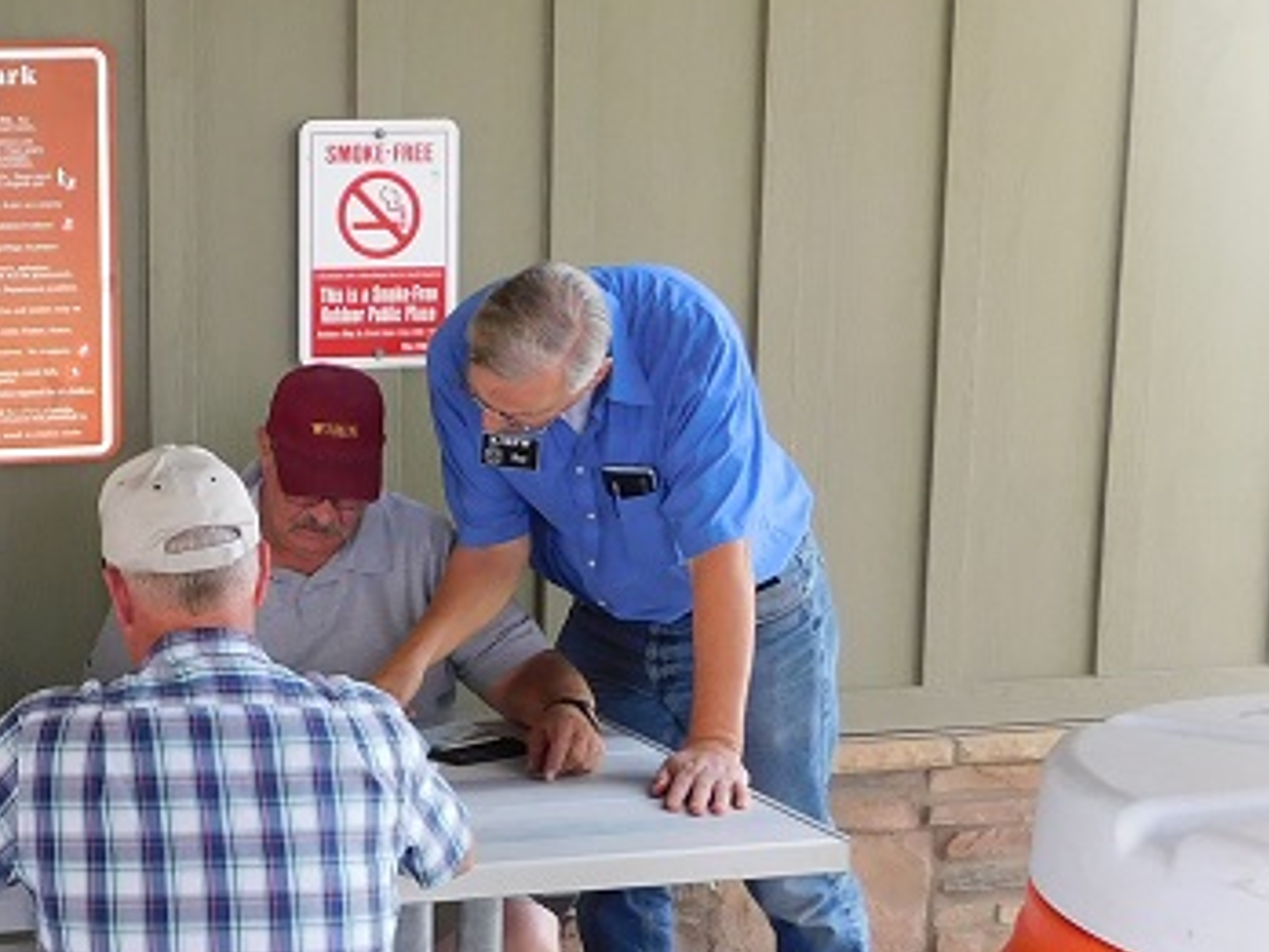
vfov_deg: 23.9
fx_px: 2236
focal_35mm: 61
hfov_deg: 29.2
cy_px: 646
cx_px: -55
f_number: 3
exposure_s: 1/50
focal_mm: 4
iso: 125
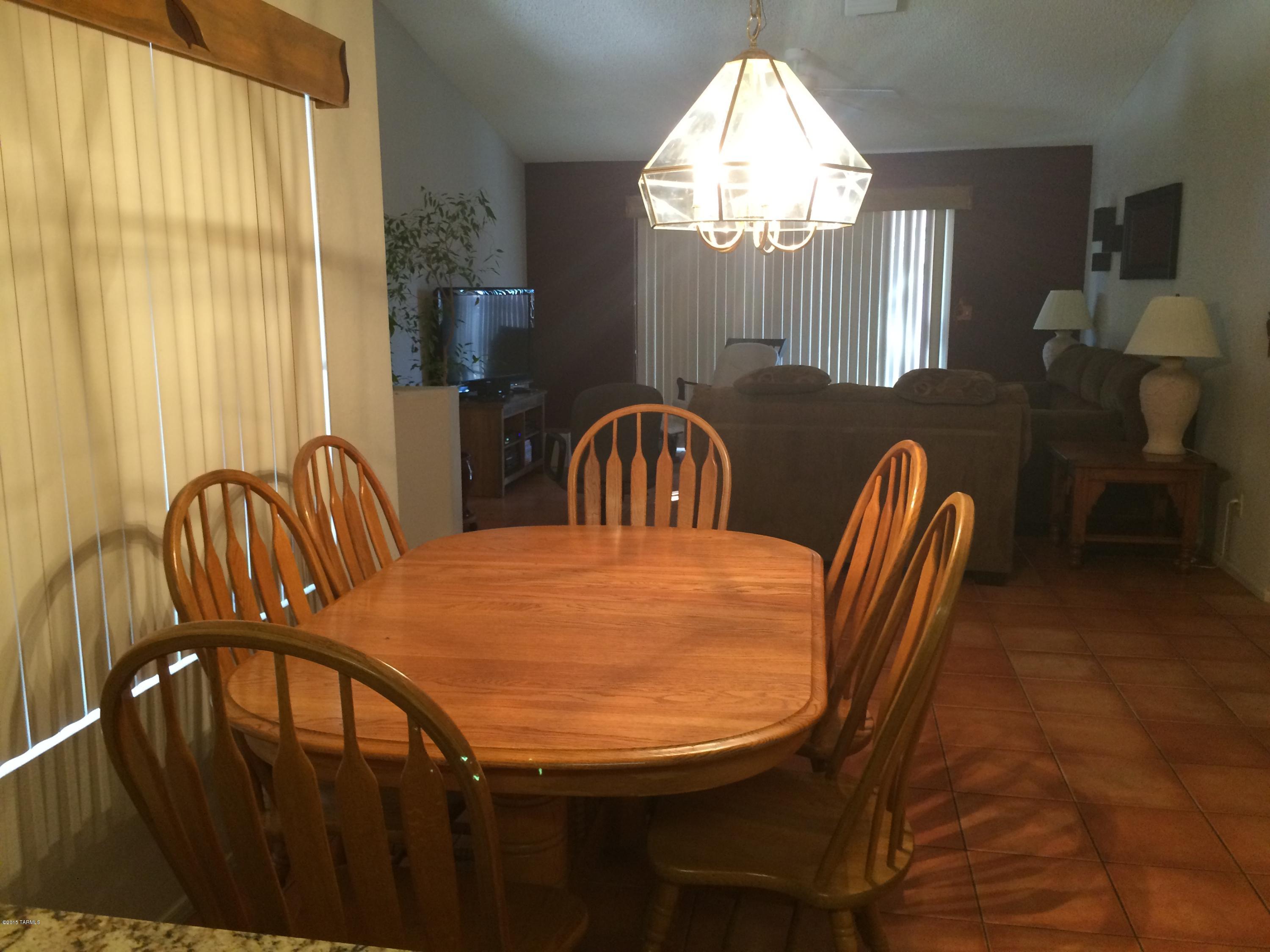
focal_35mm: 29
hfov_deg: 61.7
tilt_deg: -11.1
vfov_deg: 48.2
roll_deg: +1.3
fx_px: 1064
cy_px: 476
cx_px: 635
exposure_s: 1/30
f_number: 2.2
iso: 160
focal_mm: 4.15
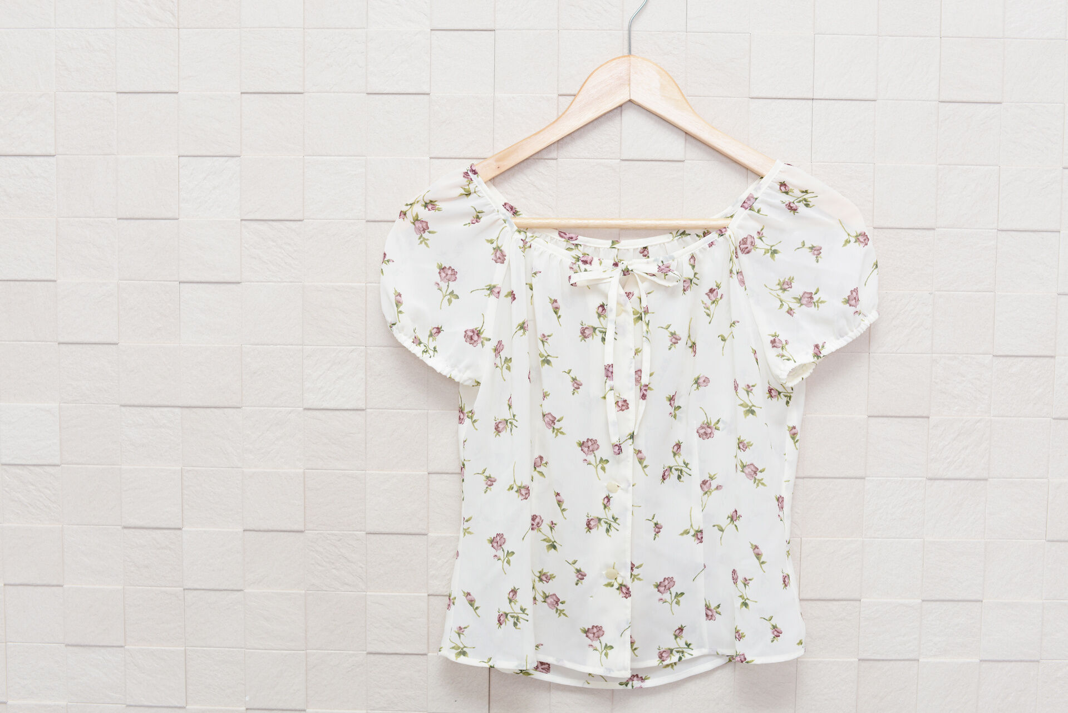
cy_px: 356
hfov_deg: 39.6
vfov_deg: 27.0
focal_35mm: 50
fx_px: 1484
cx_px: 534
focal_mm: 50
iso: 250
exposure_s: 1/125
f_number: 5.6
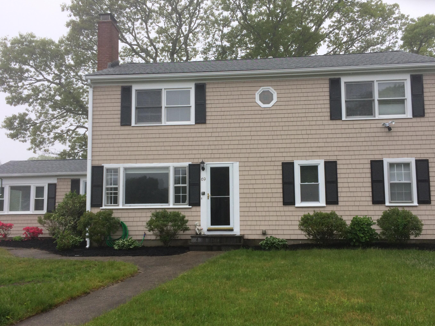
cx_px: 230
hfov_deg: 56.8
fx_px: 402
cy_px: 179
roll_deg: +0.8
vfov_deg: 44.1
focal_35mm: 32
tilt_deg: +4.5
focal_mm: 4.15
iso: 32
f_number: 2.2
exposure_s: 1/838
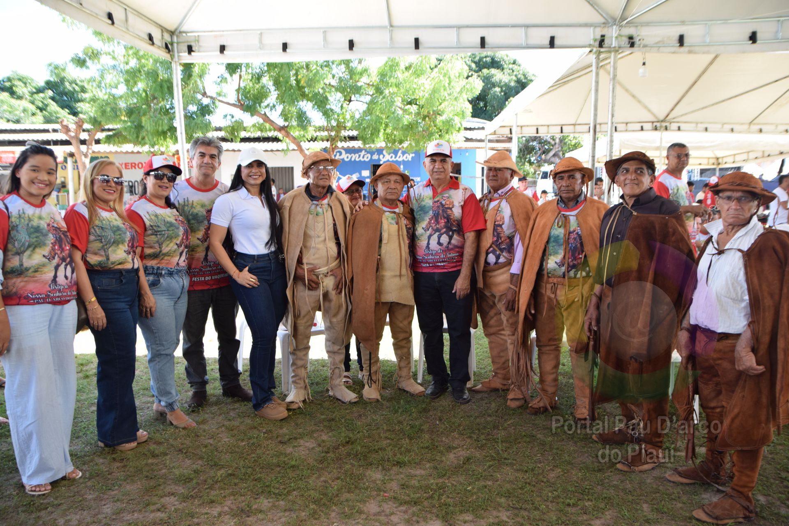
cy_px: 263
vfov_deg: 50.4
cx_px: 394
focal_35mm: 26
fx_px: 559
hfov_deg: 70.4
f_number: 3.2
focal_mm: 17
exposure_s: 1/100
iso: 100
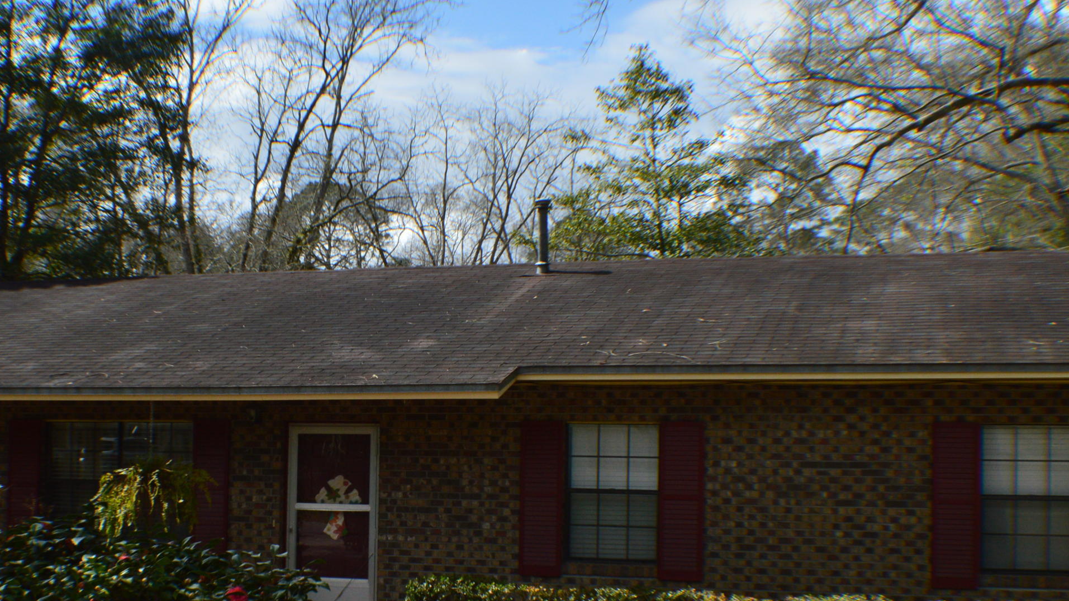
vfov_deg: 18.8
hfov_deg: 32.8
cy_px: 398
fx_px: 1814
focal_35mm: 64
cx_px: 440
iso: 400
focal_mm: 26
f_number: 11
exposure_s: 1/400
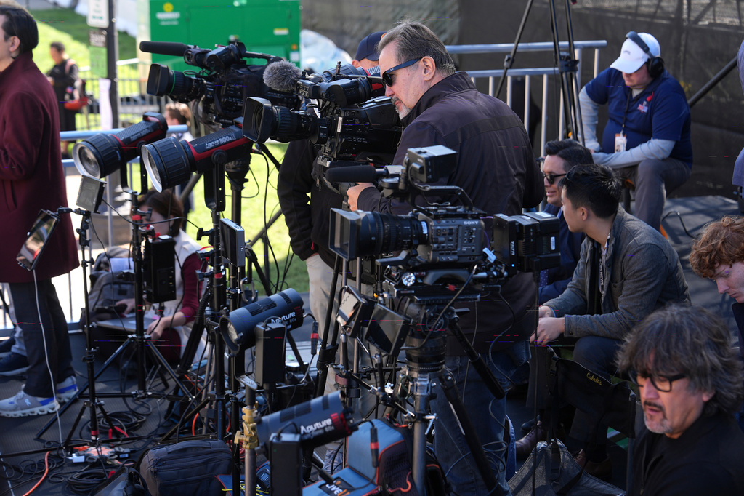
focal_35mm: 70
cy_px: 248
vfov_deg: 19.4
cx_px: 372
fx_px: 1446
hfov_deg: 28.9
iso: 250
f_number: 4
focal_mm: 70
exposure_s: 1/500
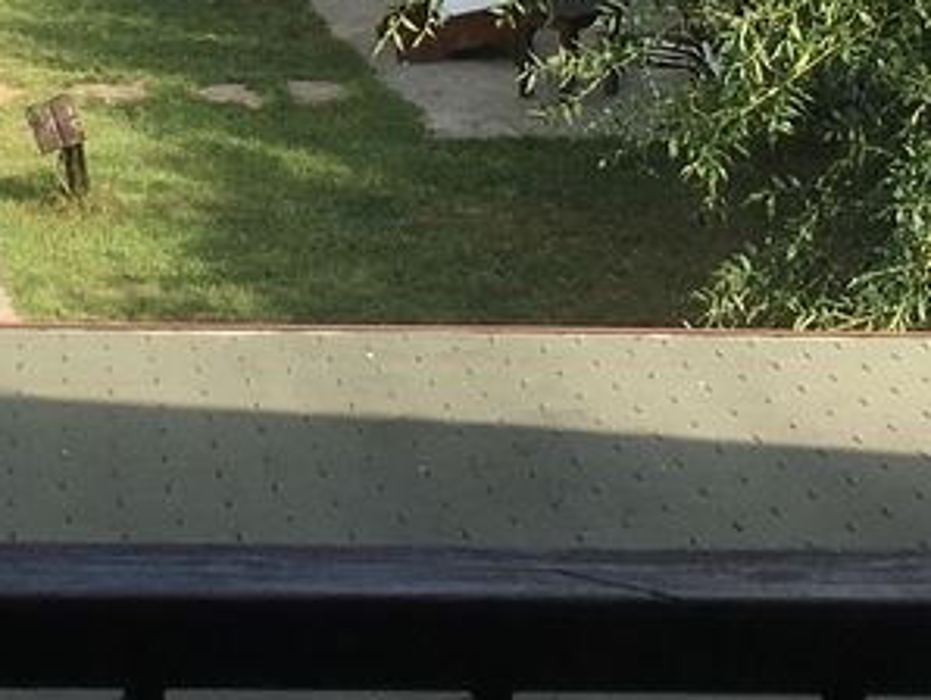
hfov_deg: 13.8
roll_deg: -0.5
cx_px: -62
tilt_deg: -7.2
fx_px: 3768
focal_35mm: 140
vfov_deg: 10.2
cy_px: -434
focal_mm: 4.15
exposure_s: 1/1054
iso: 25
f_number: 2.2
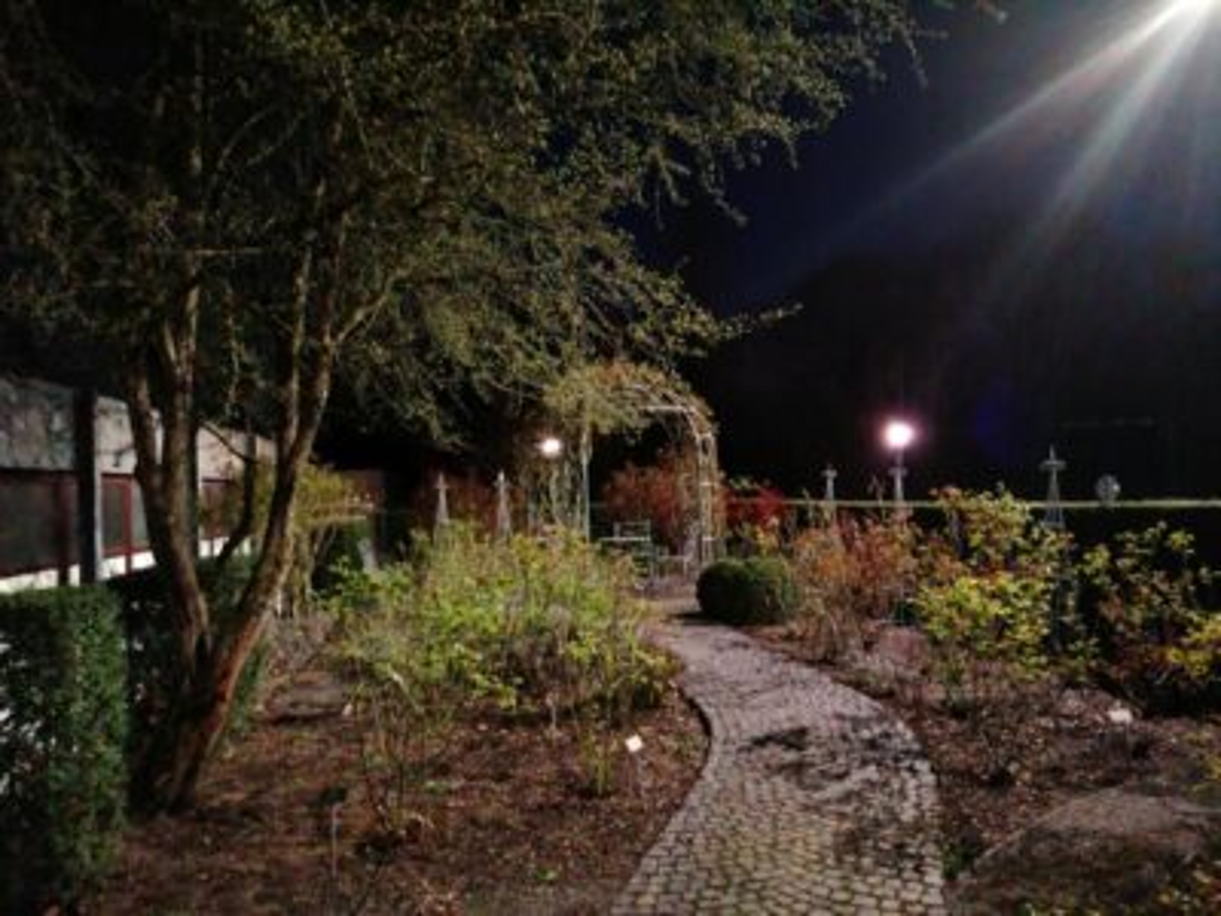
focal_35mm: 27
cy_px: 458
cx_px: 610
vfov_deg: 51.4
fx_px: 952
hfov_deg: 65.3
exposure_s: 1/12.5
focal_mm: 4.75
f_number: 1.8
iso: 2500
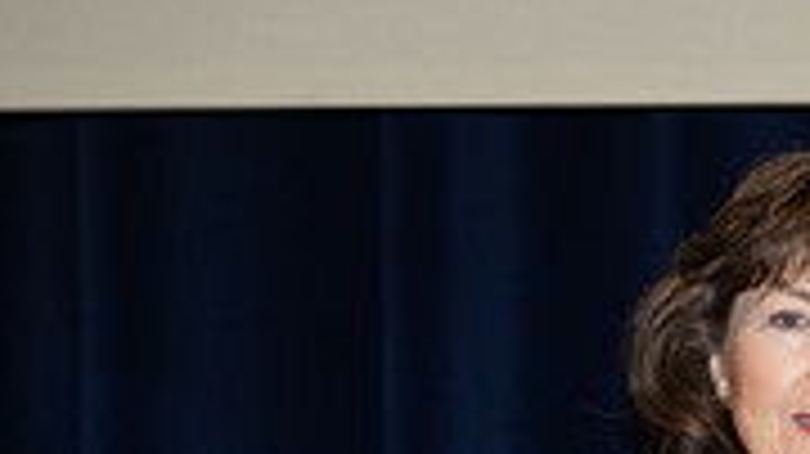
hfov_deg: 5.1
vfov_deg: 2.9
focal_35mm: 417
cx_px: 1296
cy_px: 703
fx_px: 8951
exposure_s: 1/80
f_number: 5.6
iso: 640
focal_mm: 120
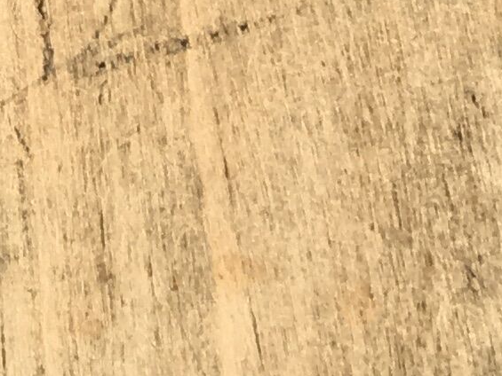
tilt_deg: -83.2
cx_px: -179
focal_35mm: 207
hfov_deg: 9.4
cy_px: -969
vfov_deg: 6.3
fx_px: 3003
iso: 25
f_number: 2.2
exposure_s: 1/732
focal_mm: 4.15
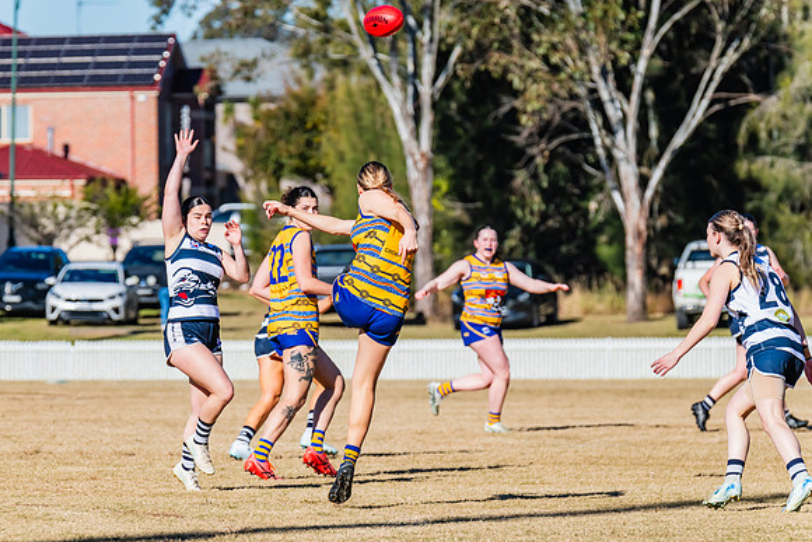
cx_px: 377
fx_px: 8068
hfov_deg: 5.8
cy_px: 290
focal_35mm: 358
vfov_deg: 3.8
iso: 640
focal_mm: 330
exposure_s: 1/1600
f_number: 9
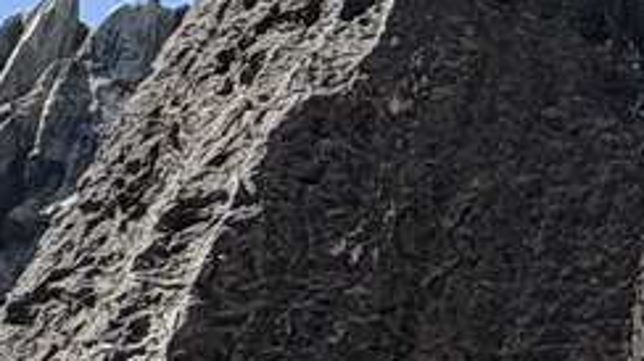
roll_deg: +1.3
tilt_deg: +25.0
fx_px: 1707
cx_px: 1491
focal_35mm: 100
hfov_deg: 14.7
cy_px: 248
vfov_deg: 12.1
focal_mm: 2.22
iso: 64
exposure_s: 1/641
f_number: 2.2
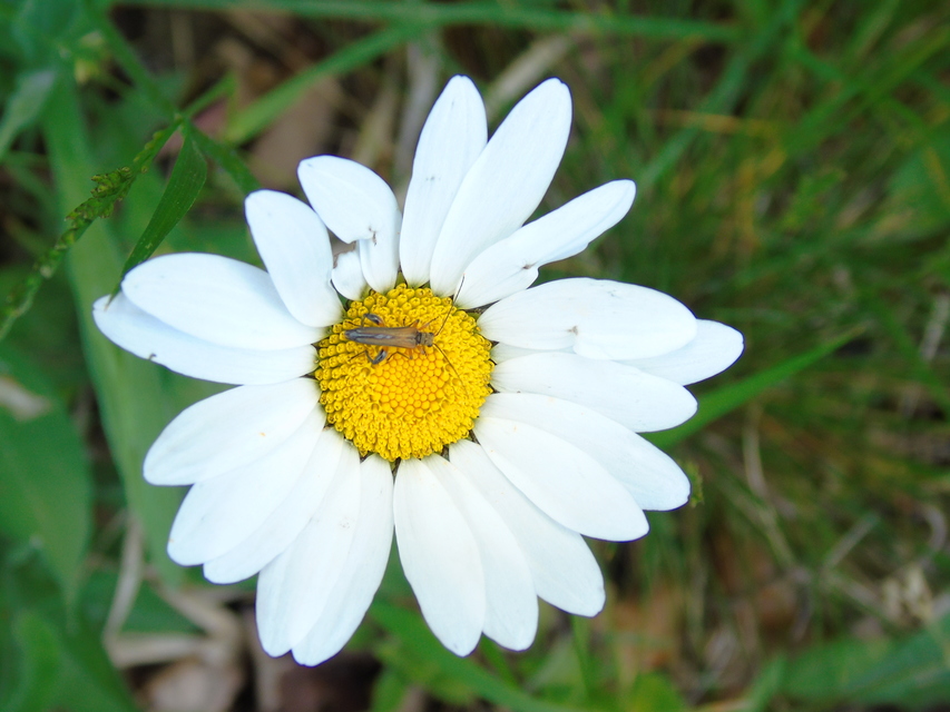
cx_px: 475
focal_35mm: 94
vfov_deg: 15.7
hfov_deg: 20.9
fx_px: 2580
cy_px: 356
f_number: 4.3
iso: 80
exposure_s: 1/80
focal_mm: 17
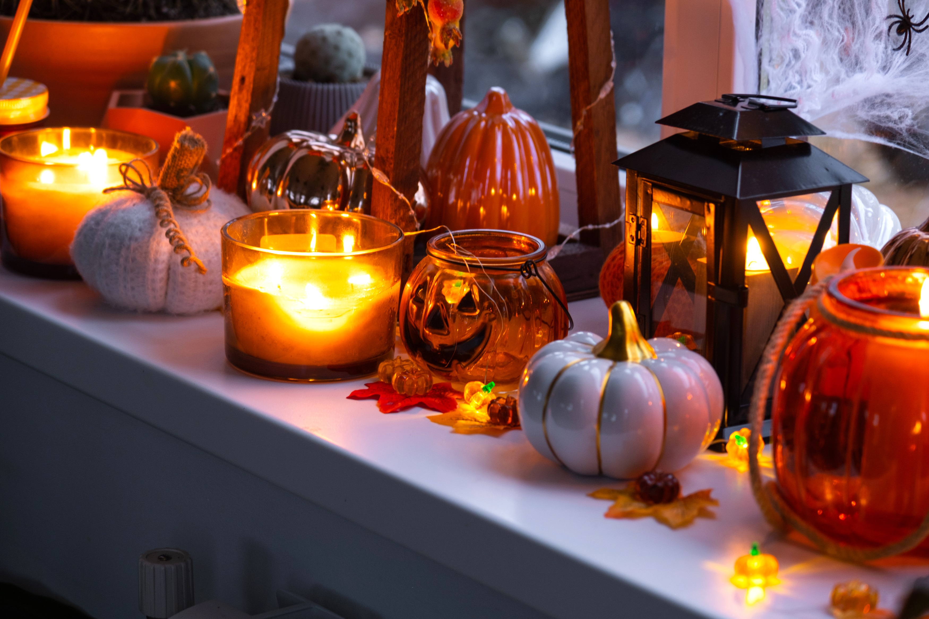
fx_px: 3096
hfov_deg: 17.1
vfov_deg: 11.4
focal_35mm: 120
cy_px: 310
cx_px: 464
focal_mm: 80
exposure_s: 1/8
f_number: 4
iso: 200
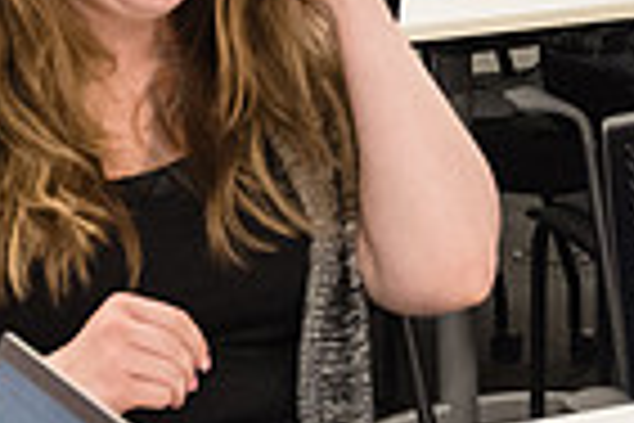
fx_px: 3275
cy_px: 18
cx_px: 799
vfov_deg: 7.4
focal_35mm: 186
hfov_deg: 10.8
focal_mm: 29
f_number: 4.5
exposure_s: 1/250
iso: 2500
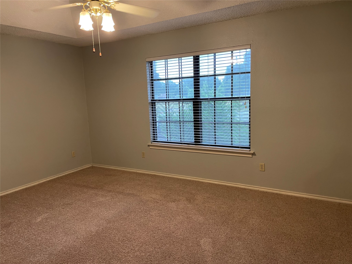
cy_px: 132
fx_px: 264
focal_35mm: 26
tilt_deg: -8.4
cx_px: 176
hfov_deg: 67.3
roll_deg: +2.1
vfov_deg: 53.1
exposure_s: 1/60
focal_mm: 4.2
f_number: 1.6
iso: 125
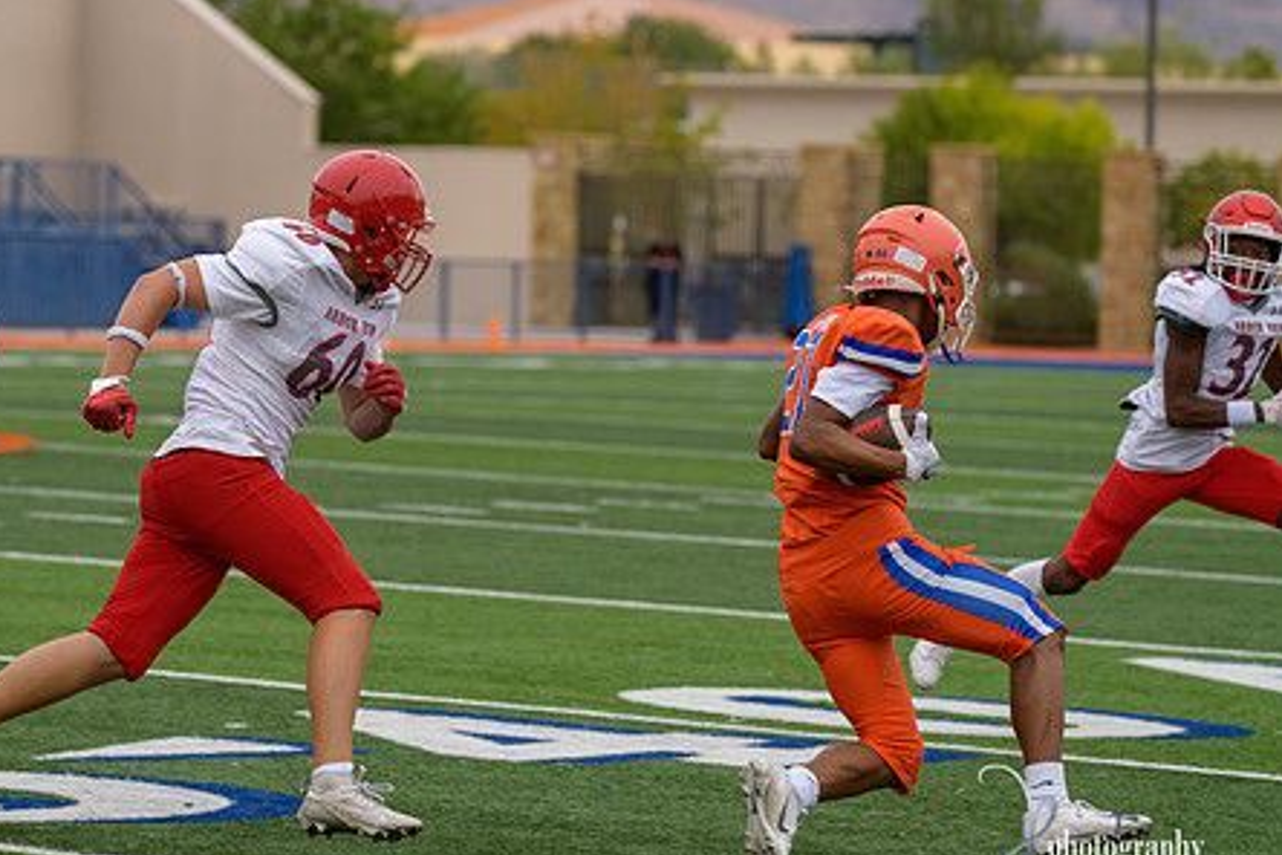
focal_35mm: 183
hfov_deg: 11.2
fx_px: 6516
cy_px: 417
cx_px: 450
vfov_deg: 7.5
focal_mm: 140
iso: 320
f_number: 3.5
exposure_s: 1/1000
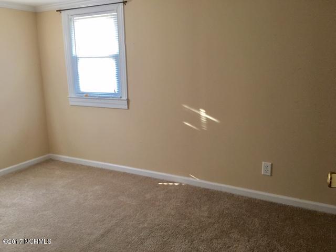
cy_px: 126
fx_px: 281
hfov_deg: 61.7
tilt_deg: -11.4
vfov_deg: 48.2
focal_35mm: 29
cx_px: 168
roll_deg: +2.3
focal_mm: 4.15
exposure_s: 1/15
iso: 40
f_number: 2.2
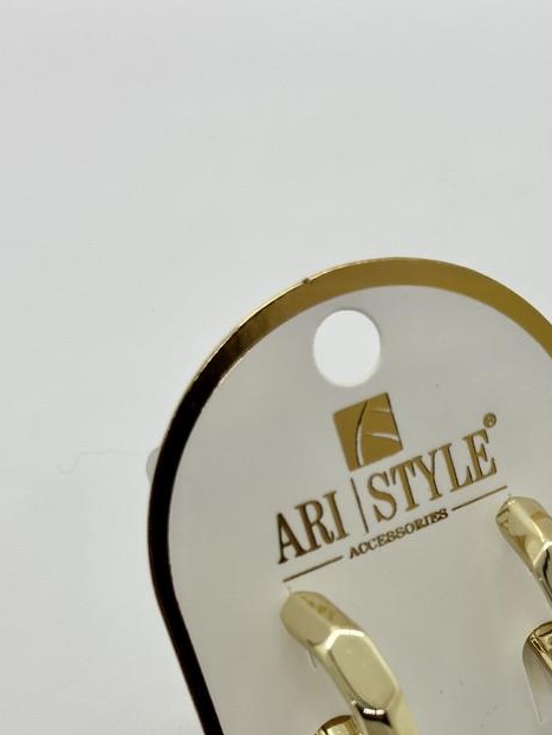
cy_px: 599
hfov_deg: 18.6
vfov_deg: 24.3
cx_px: 410
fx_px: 1679
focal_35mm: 79
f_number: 1.78
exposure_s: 1/235
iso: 50
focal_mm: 6.86
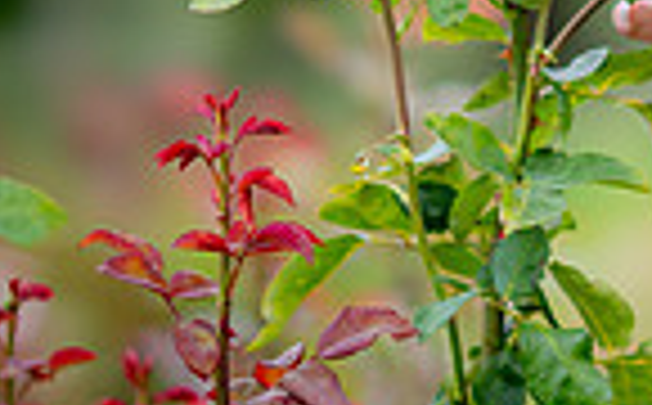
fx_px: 6846
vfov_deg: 3.4
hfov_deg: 5.4
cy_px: -78
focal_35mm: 386
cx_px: 1038
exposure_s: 1/1250
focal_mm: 85
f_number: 1.4
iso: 100
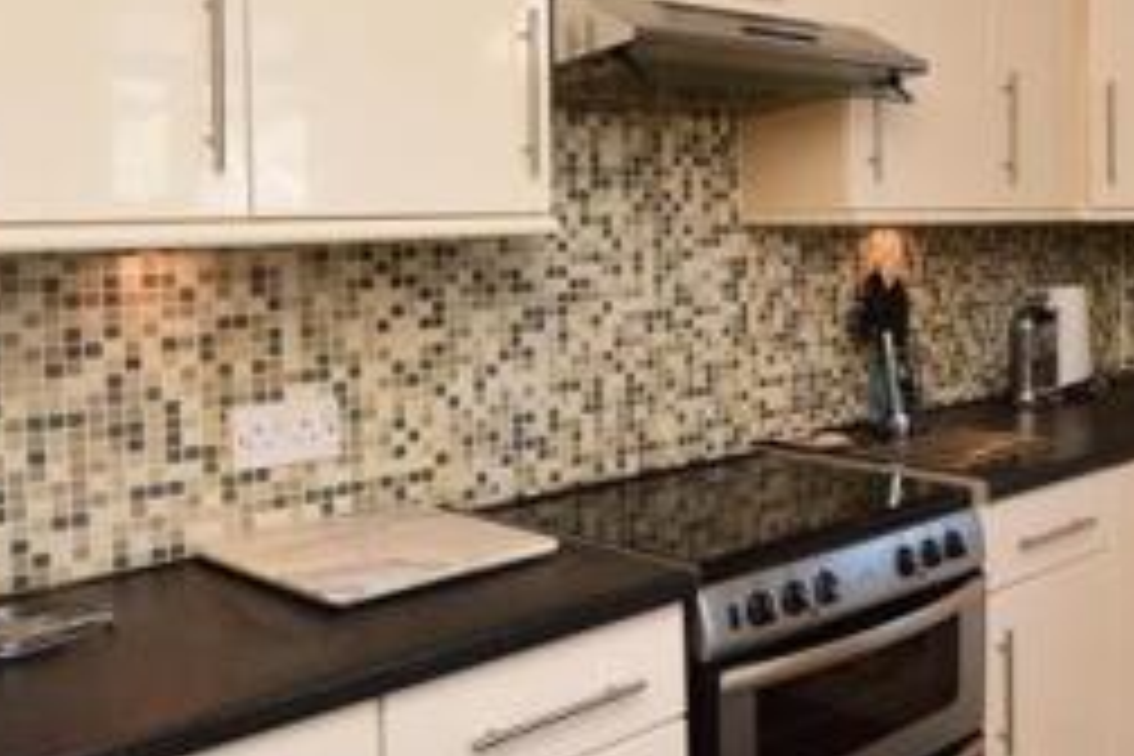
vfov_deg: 33.8
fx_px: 1228
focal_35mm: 39
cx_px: 1120
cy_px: 241
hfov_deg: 43.0
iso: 200
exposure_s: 1/80
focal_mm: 10
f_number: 5
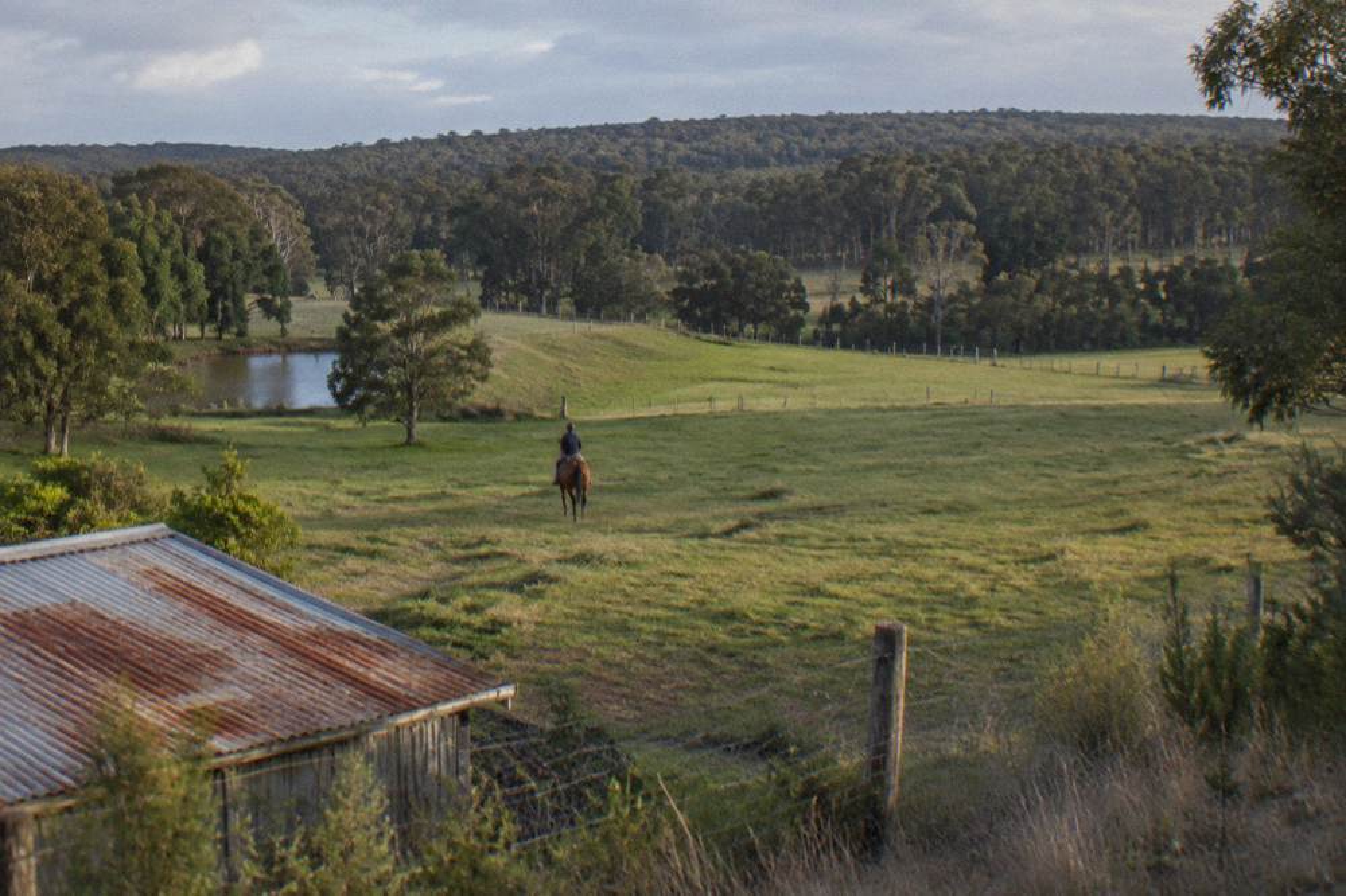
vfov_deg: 37.8
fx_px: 1308
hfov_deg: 54.5
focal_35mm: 35
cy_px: 448
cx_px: 673
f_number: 7.1
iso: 400
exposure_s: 1/500
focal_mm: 35
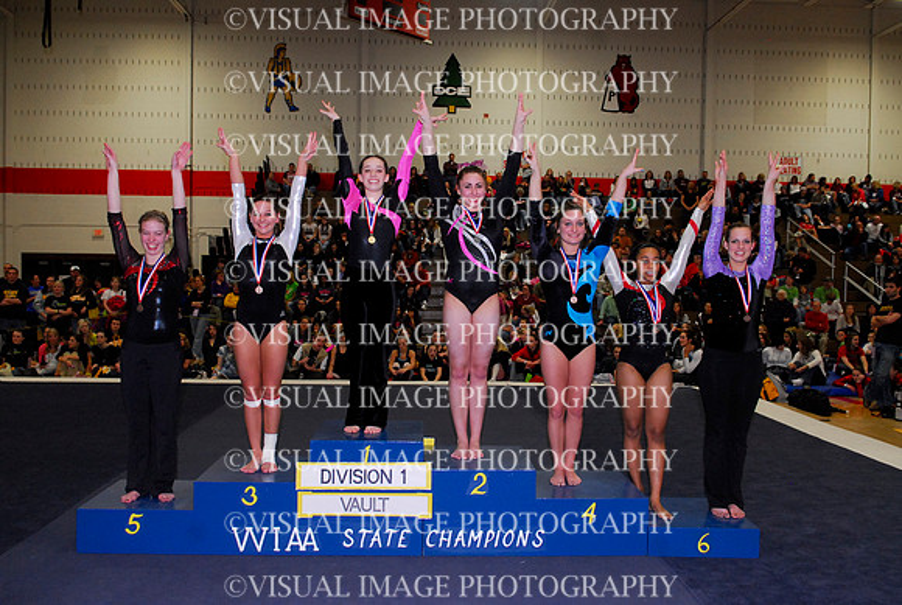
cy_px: 302
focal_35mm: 30
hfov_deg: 61.8
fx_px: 753
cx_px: 451
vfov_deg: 43.8
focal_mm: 20
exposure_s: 1/80
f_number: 5.6
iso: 800
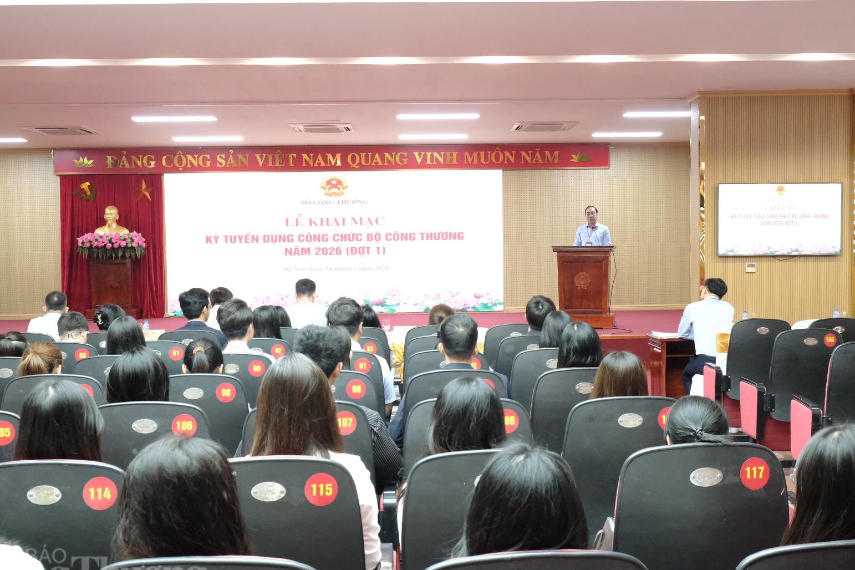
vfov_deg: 35.0
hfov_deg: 50.7
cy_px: 307
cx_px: 435
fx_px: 902
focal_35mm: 38
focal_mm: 22.3
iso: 8000
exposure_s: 1/125
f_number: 6.4
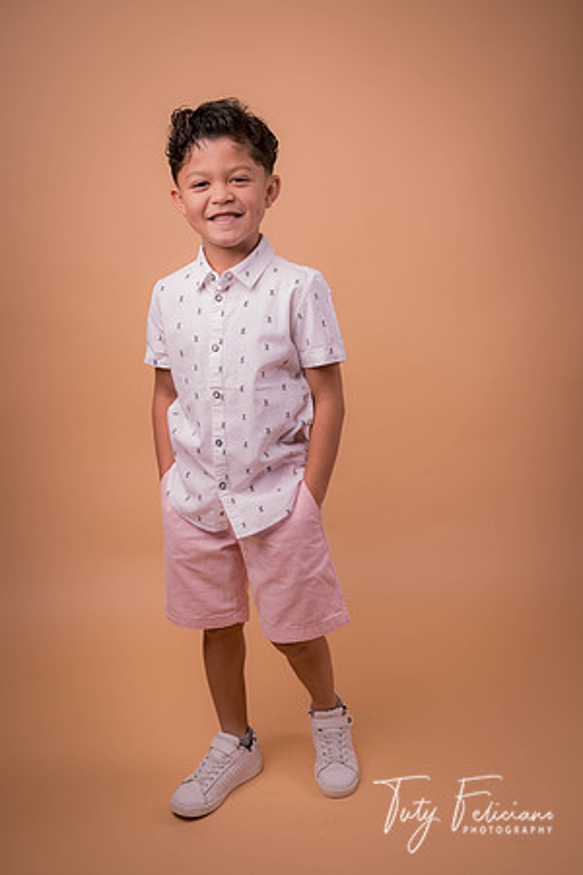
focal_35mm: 35
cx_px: 292
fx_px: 850
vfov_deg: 54.4
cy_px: 438
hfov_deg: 37.9
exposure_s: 1/160
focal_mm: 35
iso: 80
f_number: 8
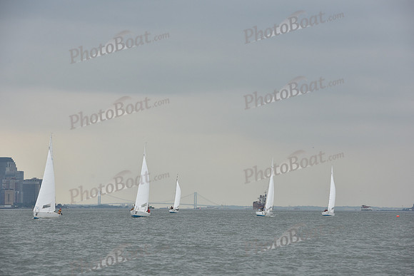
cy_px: 138
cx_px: 207
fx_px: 1438
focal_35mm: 125
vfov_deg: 11.0
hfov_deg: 16.4
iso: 320
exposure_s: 1/1250
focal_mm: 125
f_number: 7.1
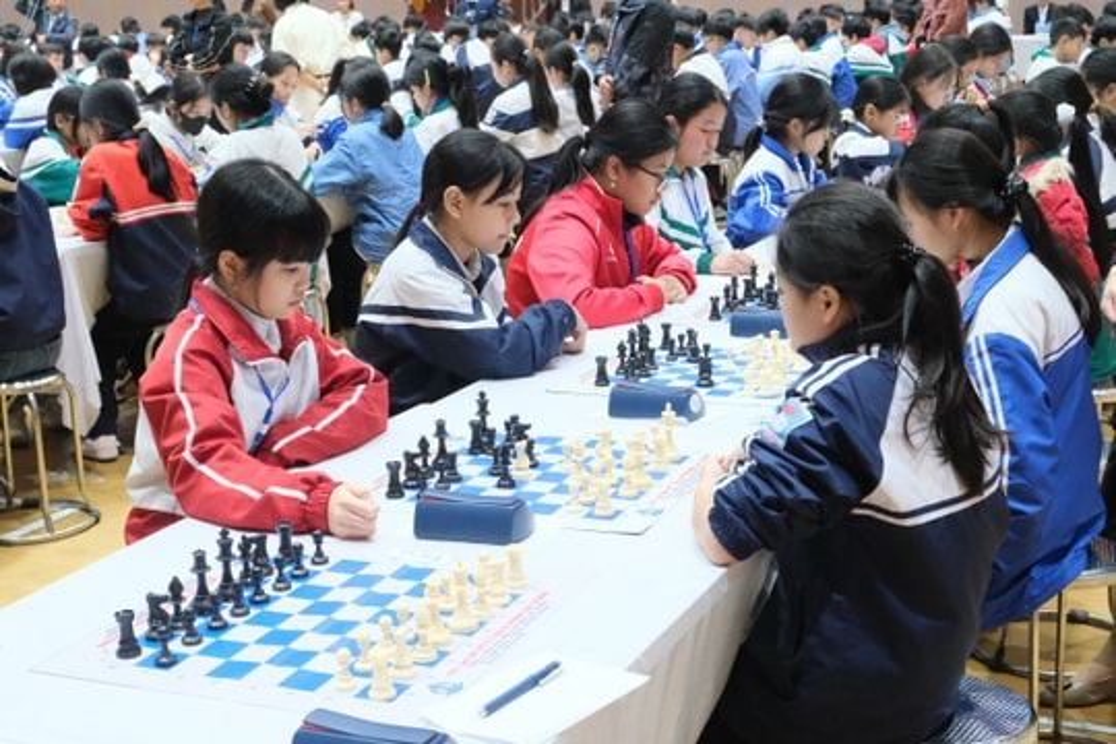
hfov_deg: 46.4
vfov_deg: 31.9
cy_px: 372
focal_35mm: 42
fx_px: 1302
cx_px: 558
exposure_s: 1/180
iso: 10000
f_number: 6.4
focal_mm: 27.7
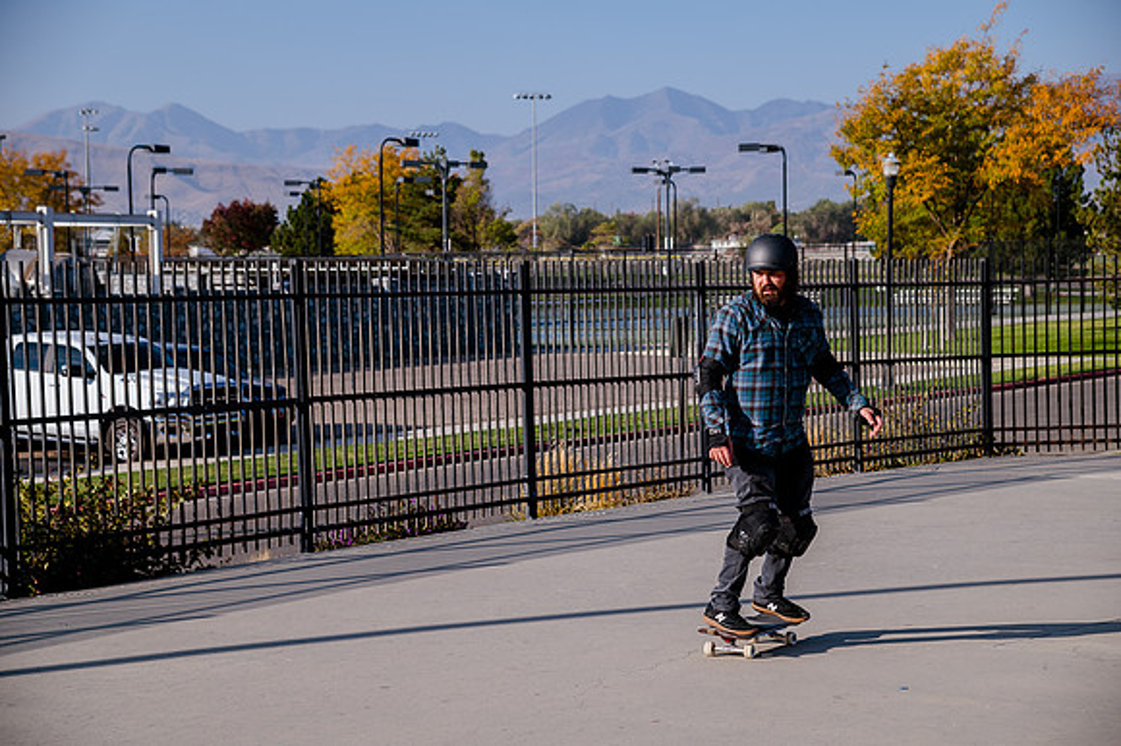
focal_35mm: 82
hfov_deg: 24.8
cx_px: 560
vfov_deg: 16.6
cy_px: 373
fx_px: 2552
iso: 200
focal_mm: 82
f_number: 6.3
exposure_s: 1/640
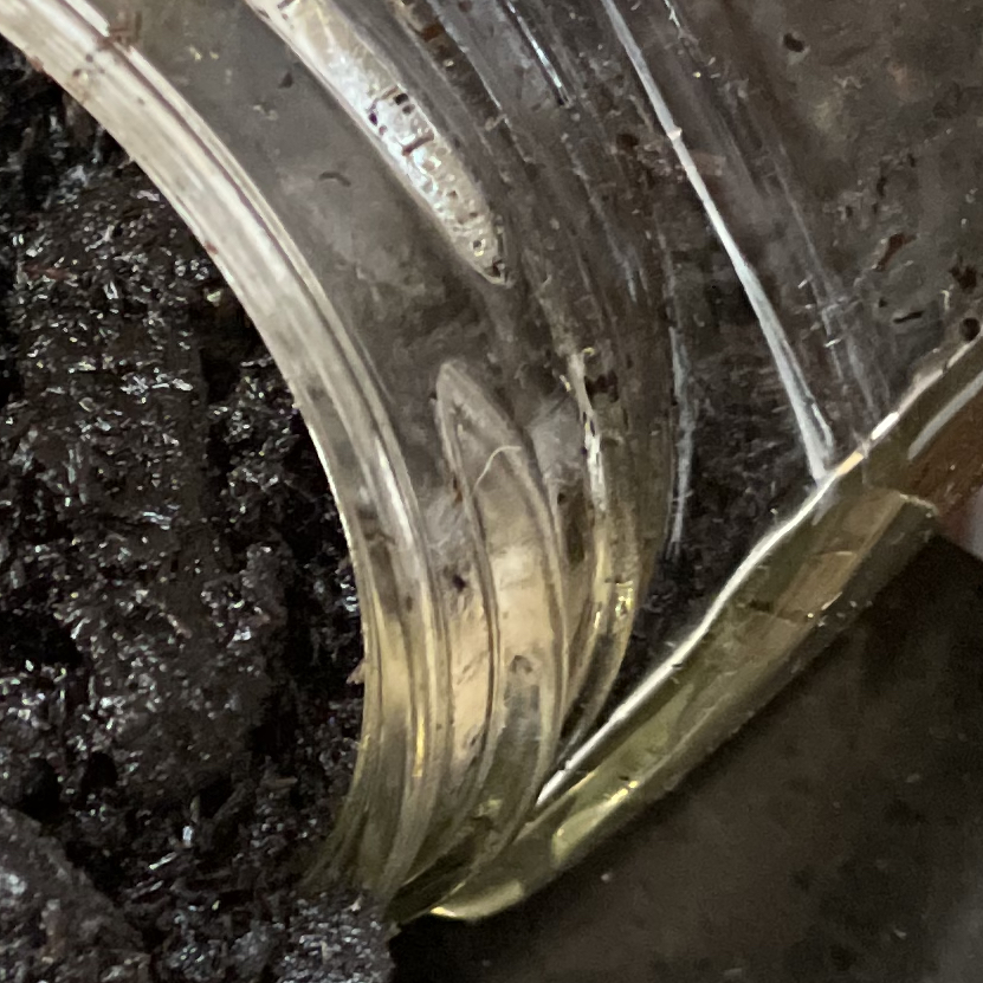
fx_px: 7165
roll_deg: -0.1
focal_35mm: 223
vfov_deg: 7.8
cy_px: 440
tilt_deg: -30.2
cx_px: -623
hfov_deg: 7.7
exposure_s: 1/32
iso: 500
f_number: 2
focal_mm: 6
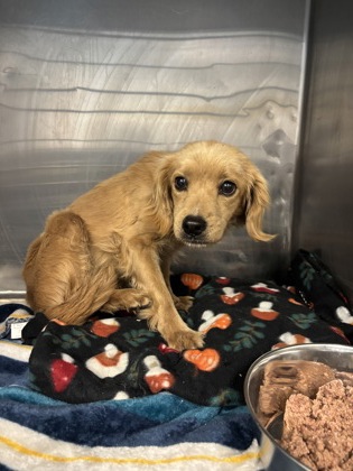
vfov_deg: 67.3
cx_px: 176
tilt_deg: -12.0
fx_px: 354
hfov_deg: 53.1
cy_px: 236
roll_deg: -1.5
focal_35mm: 26
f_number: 1.6
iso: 500
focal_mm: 5.96
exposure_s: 1/40
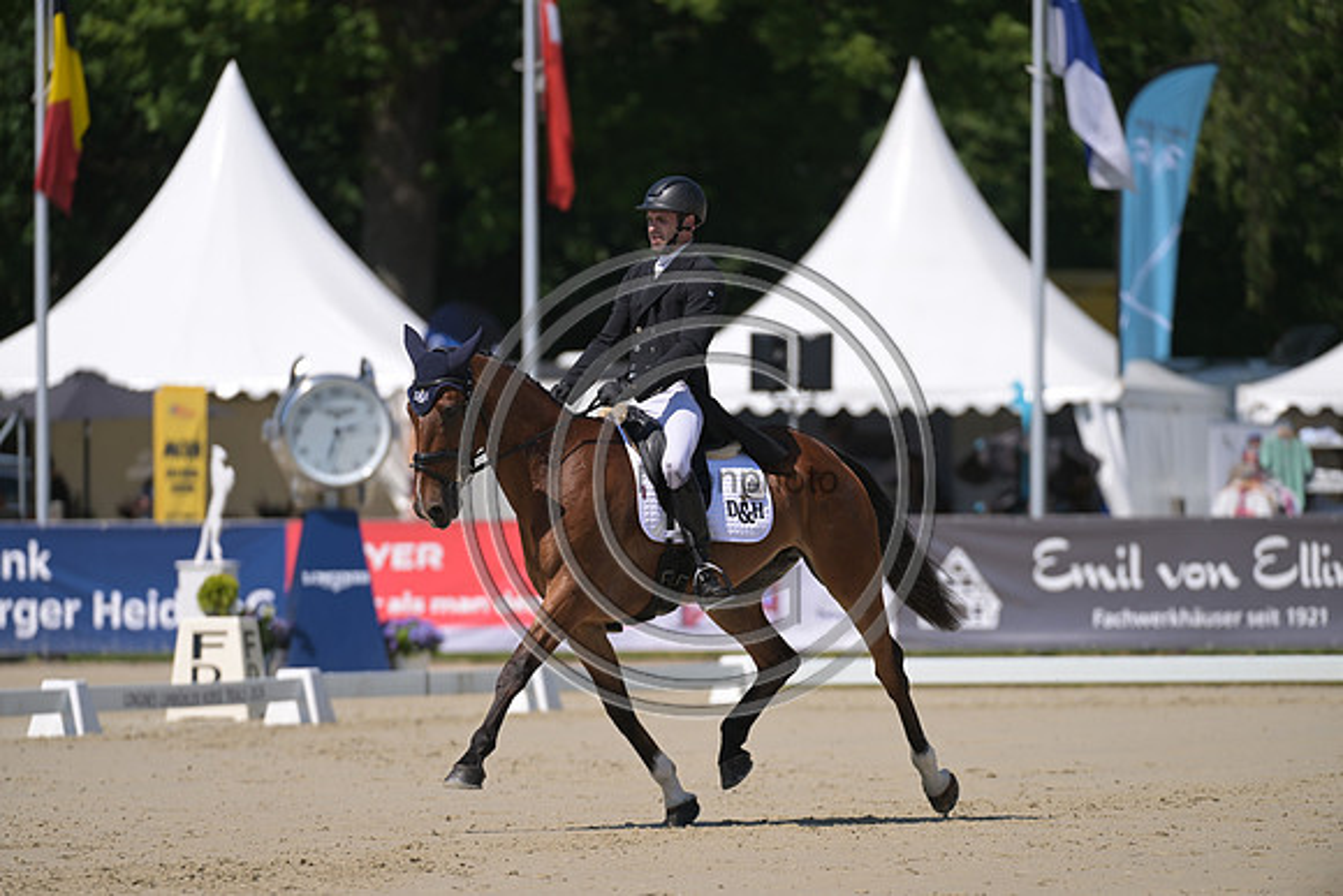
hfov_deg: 5.7
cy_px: 448
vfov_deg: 3.8
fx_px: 13433
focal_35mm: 360
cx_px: 672
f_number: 5
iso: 160
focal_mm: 360
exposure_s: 1/1250
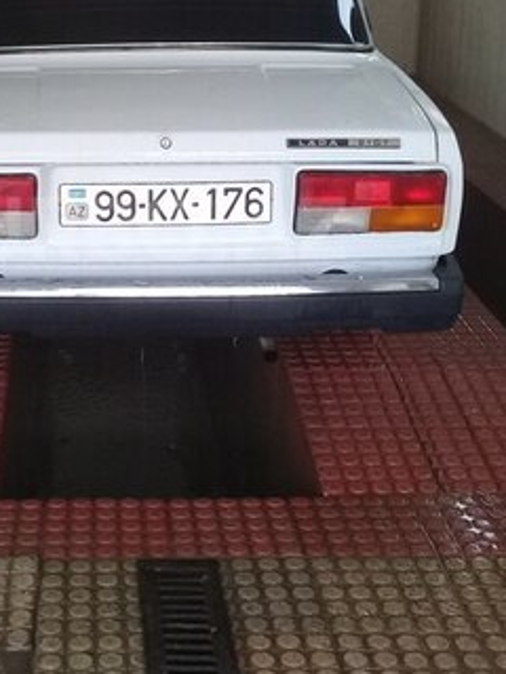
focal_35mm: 64
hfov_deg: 22.7
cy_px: 229
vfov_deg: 30.1
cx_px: 131
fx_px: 1247
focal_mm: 3.3
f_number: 2.2
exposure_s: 1/33
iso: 64
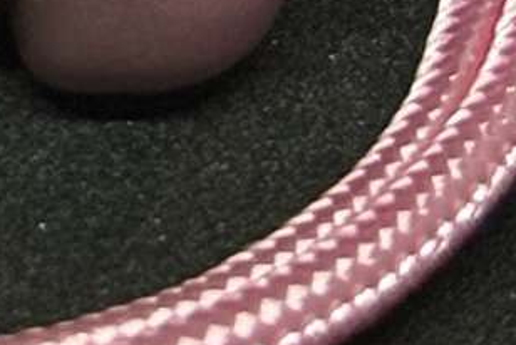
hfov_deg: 4.5
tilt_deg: -23.3
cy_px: -1325
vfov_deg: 2.9
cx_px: -824
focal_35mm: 449
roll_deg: -0.9
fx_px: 6442
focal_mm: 5.96
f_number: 1.6
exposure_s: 1/94
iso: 50
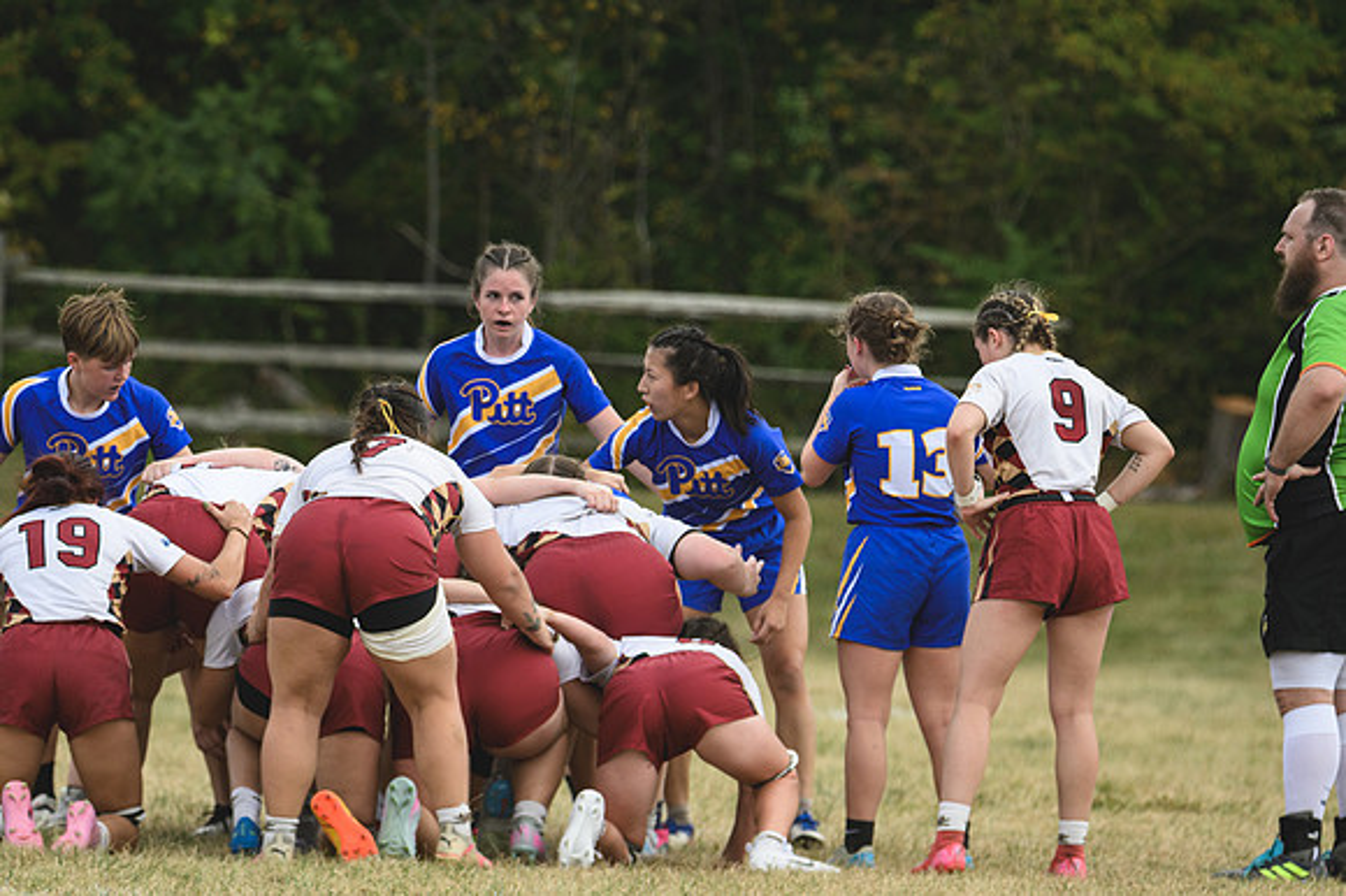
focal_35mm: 570
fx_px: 21299
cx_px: 673
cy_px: 448
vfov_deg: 2.4
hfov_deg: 3.6
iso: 320
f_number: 6
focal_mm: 380
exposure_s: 1/1000
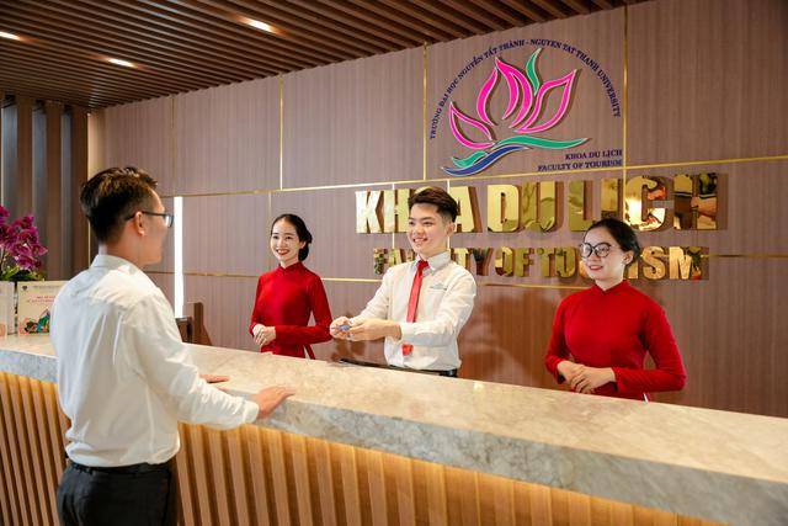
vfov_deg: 39.9
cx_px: 394
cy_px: 263
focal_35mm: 33
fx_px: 725
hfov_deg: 57.1
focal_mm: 33.1
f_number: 3.2
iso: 1600
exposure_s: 1/80
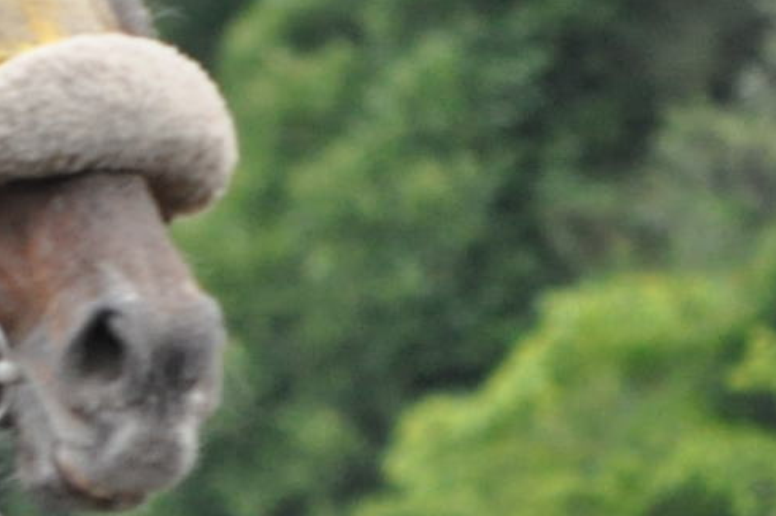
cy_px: 264
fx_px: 28338
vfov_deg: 1.0
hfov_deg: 1.6
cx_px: 97
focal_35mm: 1316
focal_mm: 200
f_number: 5.6
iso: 1600
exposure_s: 1/200
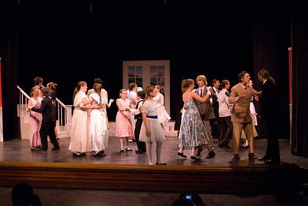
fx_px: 437
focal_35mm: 51
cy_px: 103
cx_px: 154
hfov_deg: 38.8
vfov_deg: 26.5
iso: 1600
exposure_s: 1/200
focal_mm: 34
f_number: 2.8
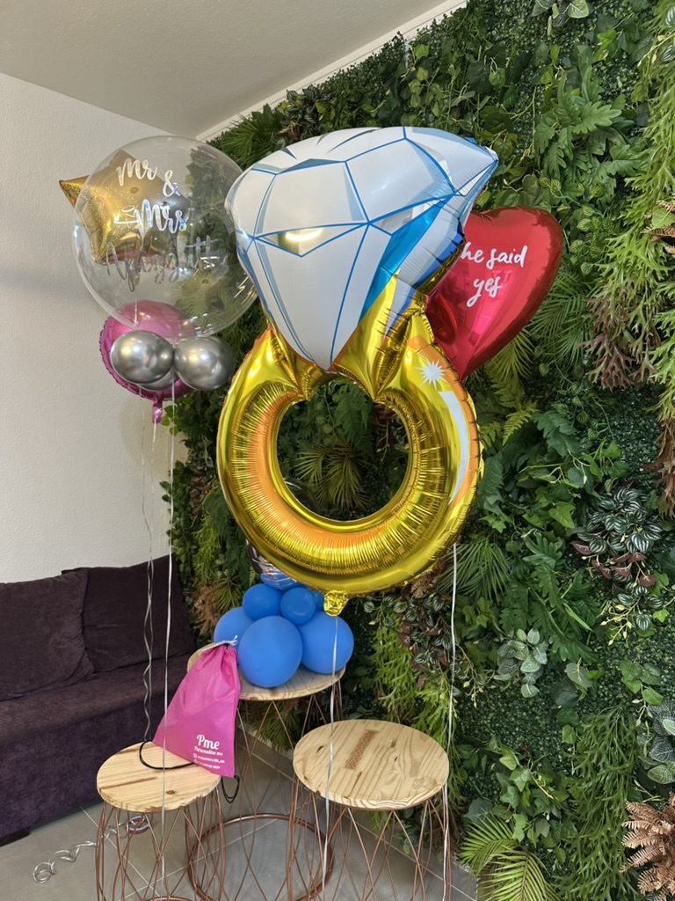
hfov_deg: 56.8
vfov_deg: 71.6
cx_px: 338
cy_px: 450
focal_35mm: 24
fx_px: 624
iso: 160
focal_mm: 6.86
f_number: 1.78
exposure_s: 1/60
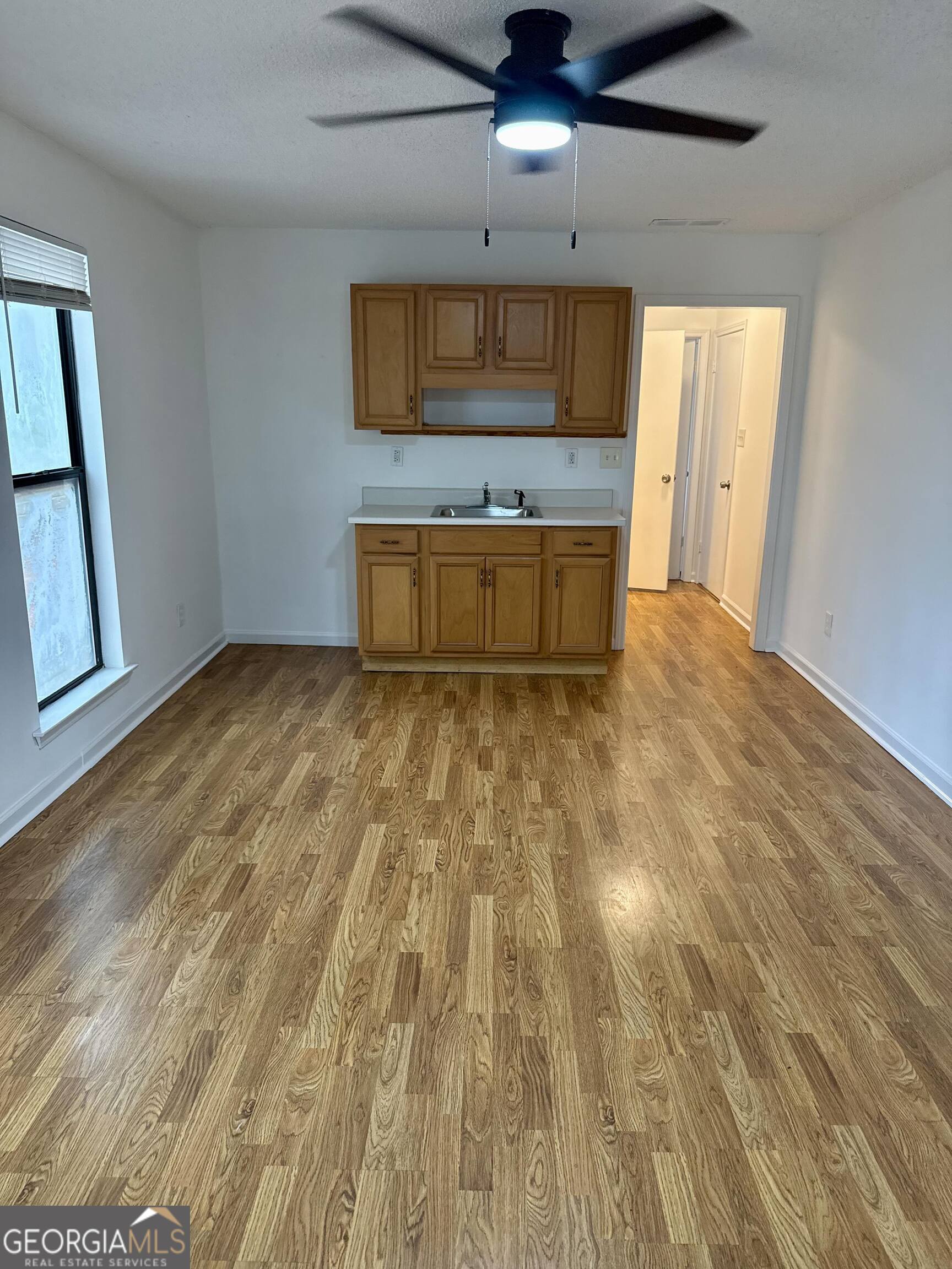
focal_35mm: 24
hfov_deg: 56.8
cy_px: 634
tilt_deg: -14.2
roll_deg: -1.4
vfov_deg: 71.6
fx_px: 880
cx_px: 476
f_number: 1.78
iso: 250
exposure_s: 1/120
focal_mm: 6.76
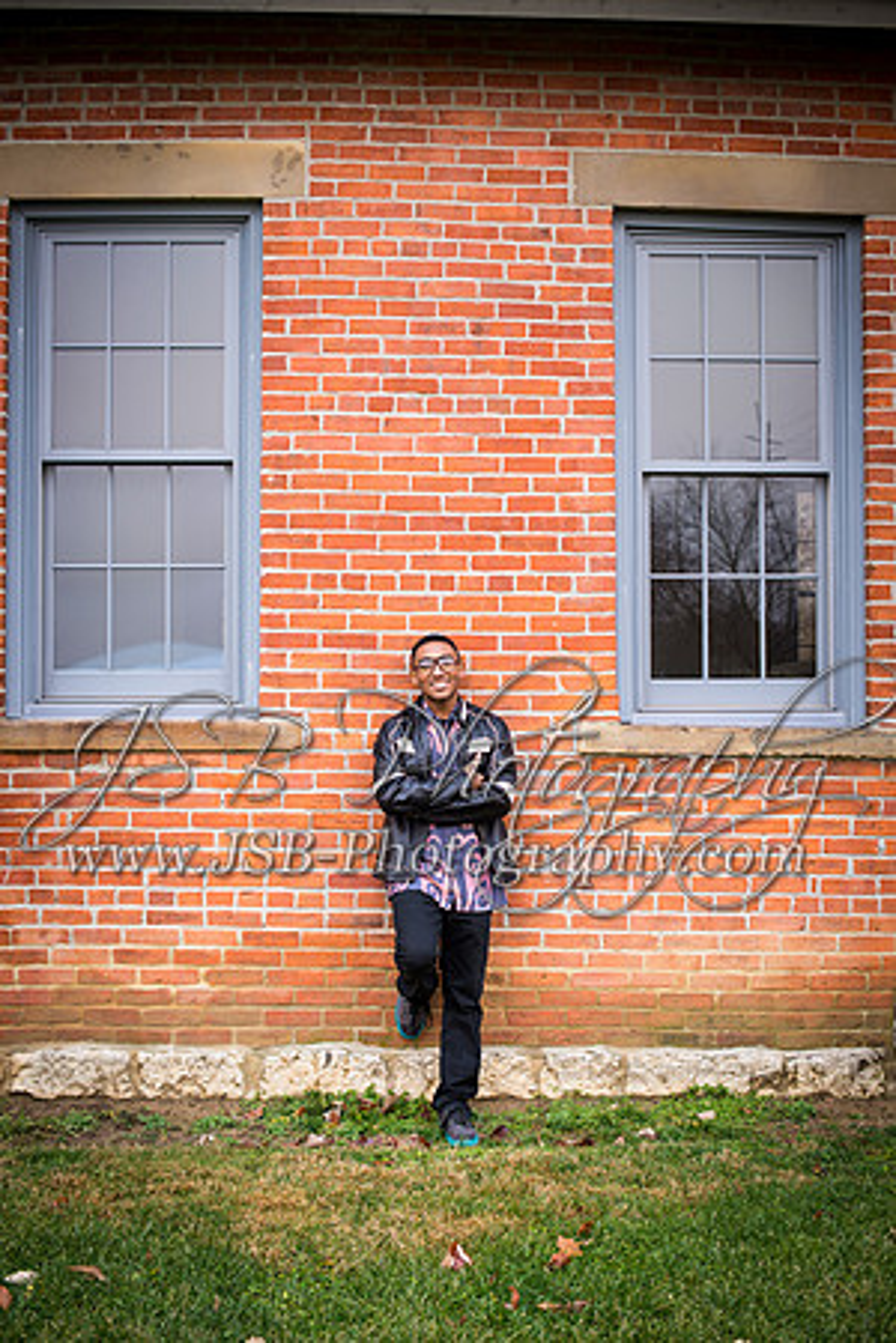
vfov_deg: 39.6
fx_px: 1867
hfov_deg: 27.0
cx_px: 448
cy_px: 672
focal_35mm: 50
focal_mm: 50
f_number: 2.8
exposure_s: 1/50
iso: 200
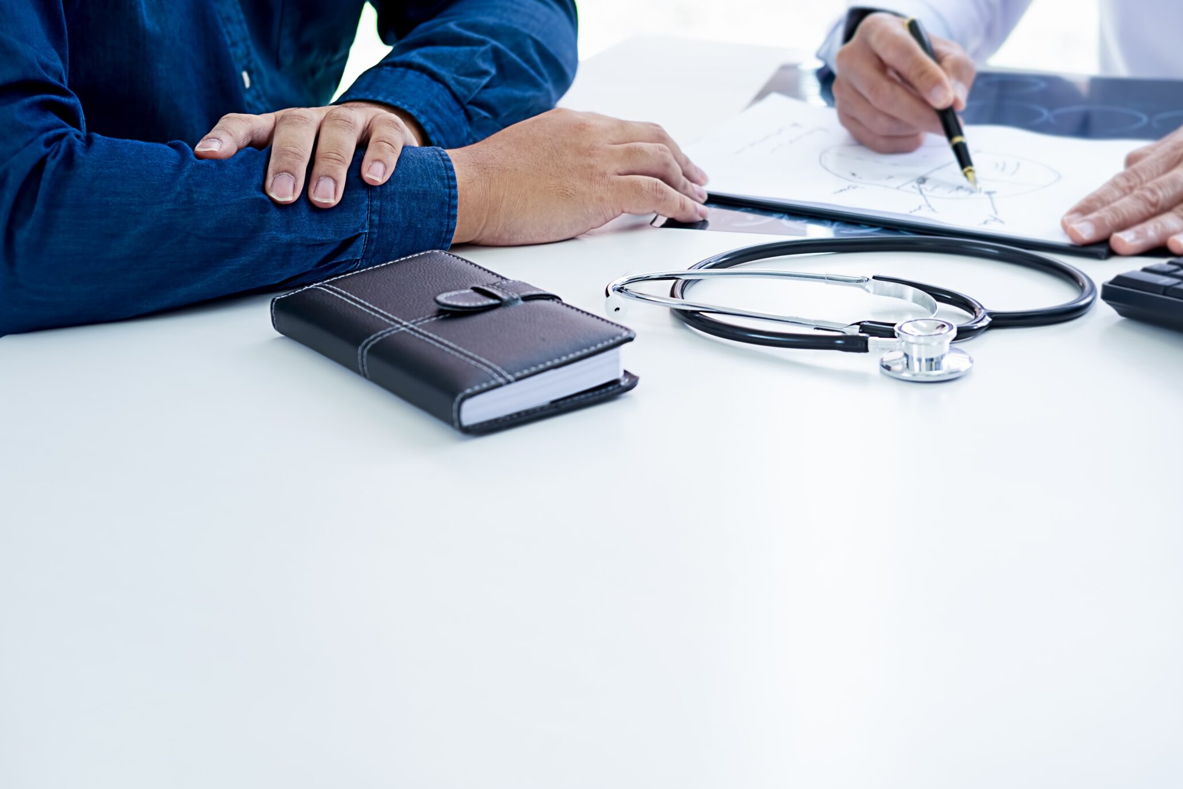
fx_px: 2169
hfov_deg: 30.5
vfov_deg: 20.6
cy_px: 308
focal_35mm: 66
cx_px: 671
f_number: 2.8
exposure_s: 1/100
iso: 200
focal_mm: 35
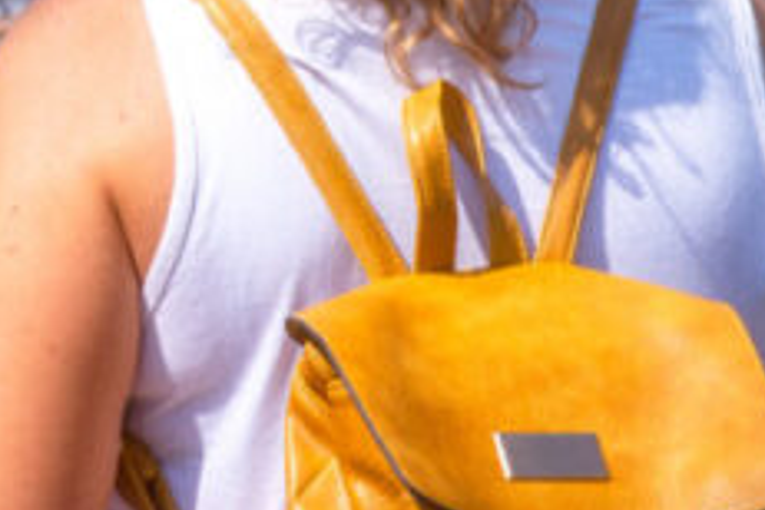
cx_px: -252
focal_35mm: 377
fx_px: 8011
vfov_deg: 3.6
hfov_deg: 5.4
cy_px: -464
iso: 100
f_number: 11
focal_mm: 85
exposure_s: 1/320
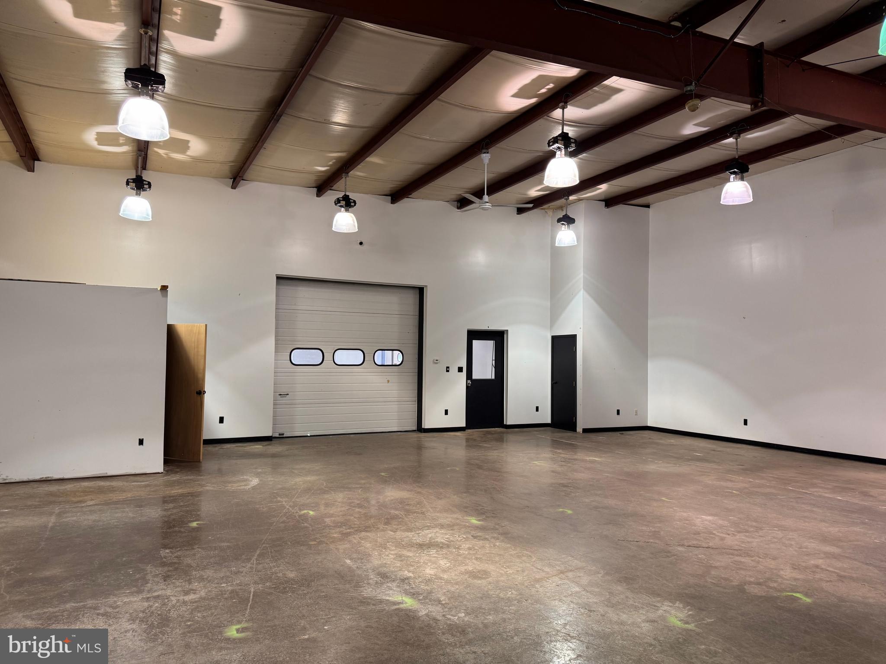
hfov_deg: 71.6
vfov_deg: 56.8
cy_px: 332
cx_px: 443
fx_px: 614
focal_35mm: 24
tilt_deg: +2.3
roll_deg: +0.2
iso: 125
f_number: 1.78
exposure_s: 1/60
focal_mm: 6.76
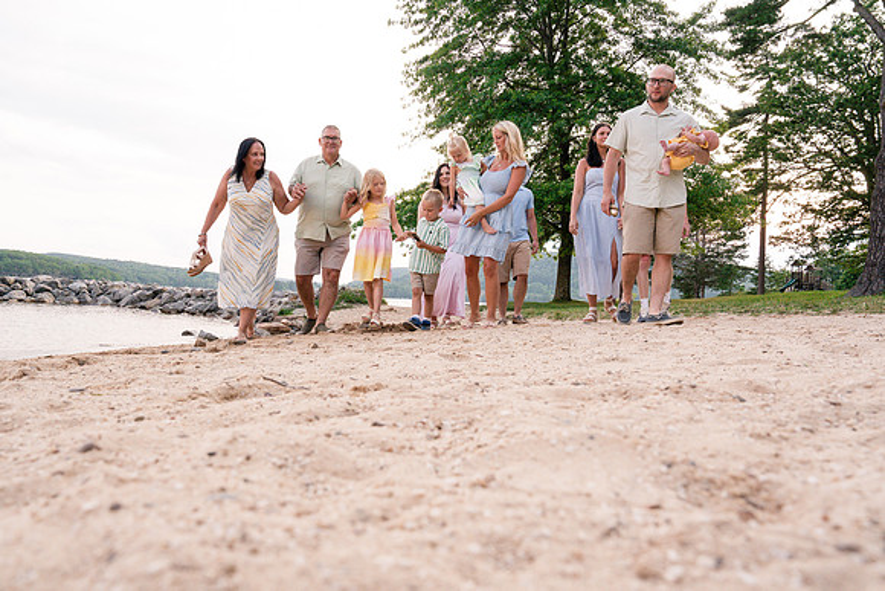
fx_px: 636
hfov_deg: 69.5
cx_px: 413
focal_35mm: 26
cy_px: 311
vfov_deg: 49.8
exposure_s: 1/250
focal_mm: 24
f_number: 8
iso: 800
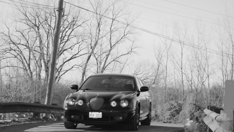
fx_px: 606
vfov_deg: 12.4
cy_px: 75
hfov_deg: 21.9
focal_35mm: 98
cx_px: 121
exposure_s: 1/160
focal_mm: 55
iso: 100
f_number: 5.6
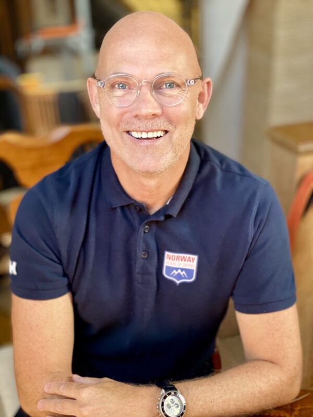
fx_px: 627
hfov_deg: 28.0
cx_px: 156
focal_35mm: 52
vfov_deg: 36.8
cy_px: 208
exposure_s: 1/122
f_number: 2
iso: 125
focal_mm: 6
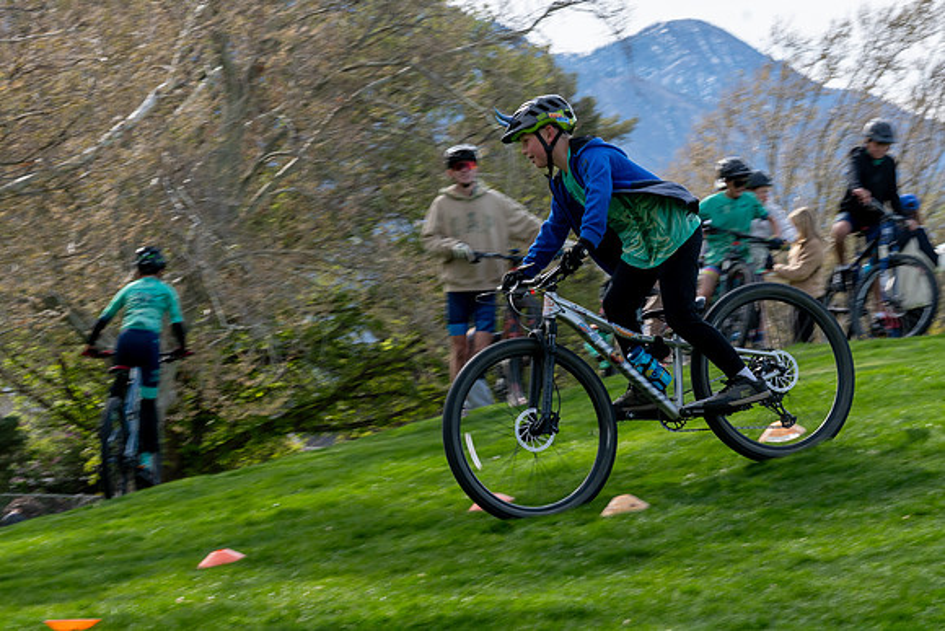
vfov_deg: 9.6
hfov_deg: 14.3
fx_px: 3770
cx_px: 501
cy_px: 262
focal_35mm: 144
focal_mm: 75
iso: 200
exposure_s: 1/125
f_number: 13
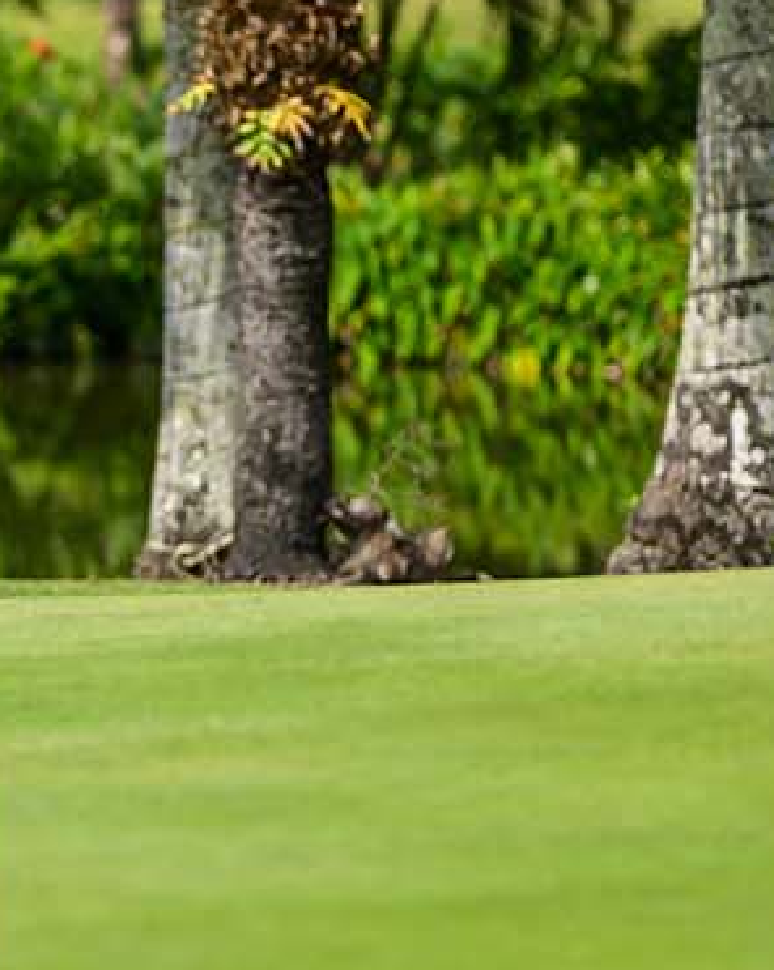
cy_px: 366
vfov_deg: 6.2
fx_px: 8891
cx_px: -277
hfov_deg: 5.0
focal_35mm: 310
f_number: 1.2
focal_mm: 85
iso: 72
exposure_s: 1/12800
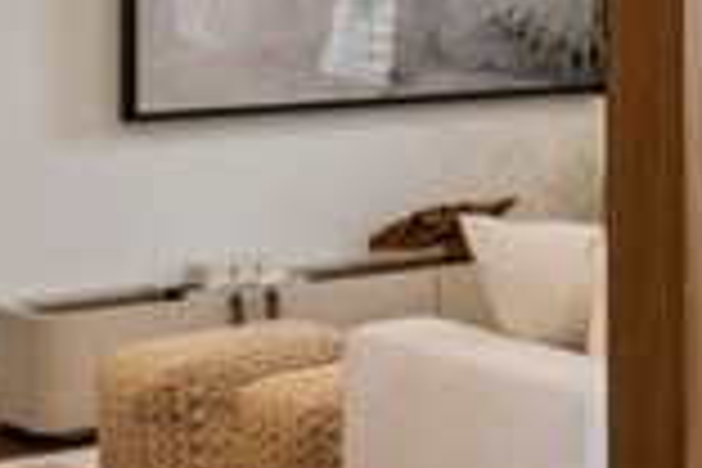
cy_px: -54
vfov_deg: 12.6
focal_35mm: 106
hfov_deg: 13.2
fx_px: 2073
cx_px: 1773
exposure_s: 1/3.33
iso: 100
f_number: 13
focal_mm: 16.2
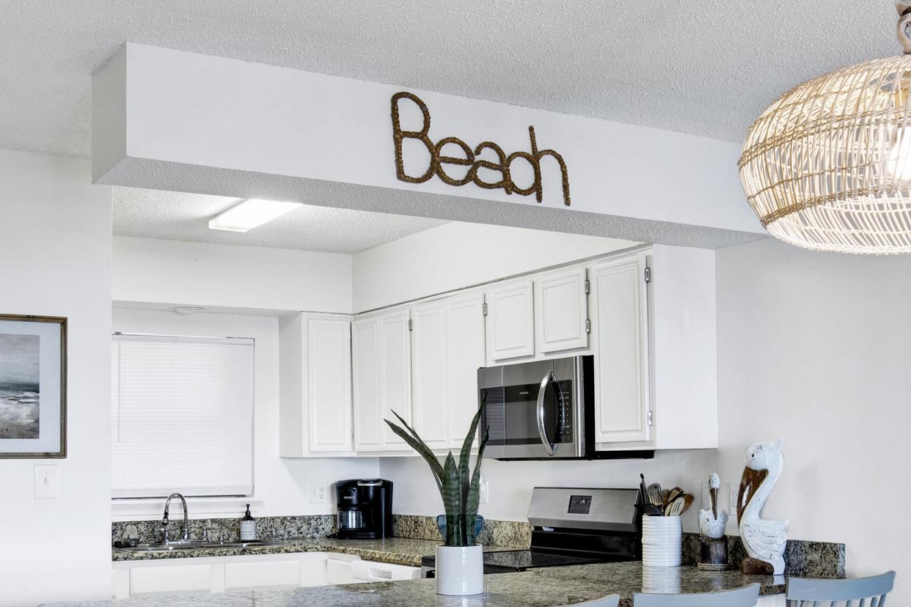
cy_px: 466
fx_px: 1189
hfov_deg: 41.8
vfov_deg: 28.2
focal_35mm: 47
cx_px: 508
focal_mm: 19
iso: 200
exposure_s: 1/5
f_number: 11
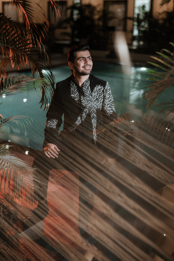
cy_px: 130
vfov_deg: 39.6
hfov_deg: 27.0
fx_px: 362
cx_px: 87
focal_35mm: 50
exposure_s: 1/200
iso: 3200
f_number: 1.4
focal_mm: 50
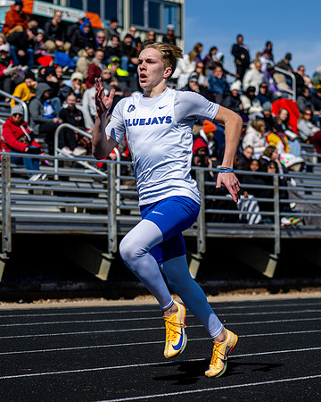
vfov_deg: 16.7
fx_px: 1364
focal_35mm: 115
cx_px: 167
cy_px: 175
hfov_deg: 13.4
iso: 100
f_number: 2.8
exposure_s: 1/2500
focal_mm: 70
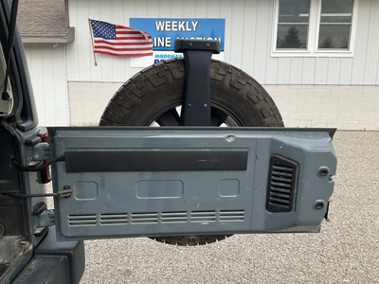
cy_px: 142
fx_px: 318
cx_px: 190
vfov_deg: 48.2
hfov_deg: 61.7
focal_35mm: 29
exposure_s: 1/728
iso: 25
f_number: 1.8
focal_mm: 3
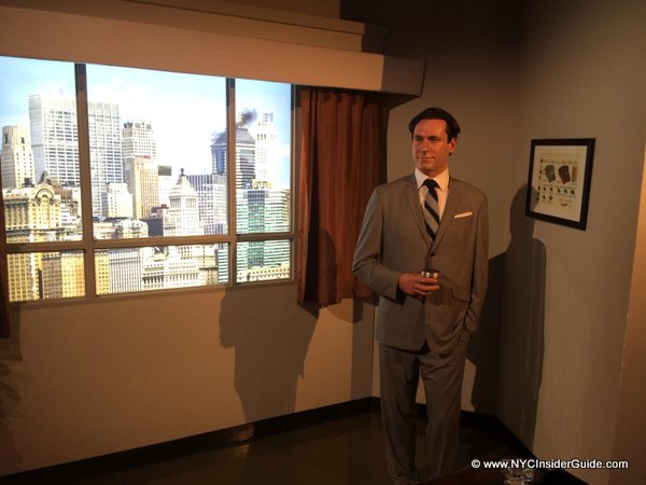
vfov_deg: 48.2
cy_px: 242
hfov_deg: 61.7
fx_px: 541
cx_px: 323
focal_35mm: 29
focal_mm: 4.15
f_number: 2.2
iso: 50
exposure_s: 1/30
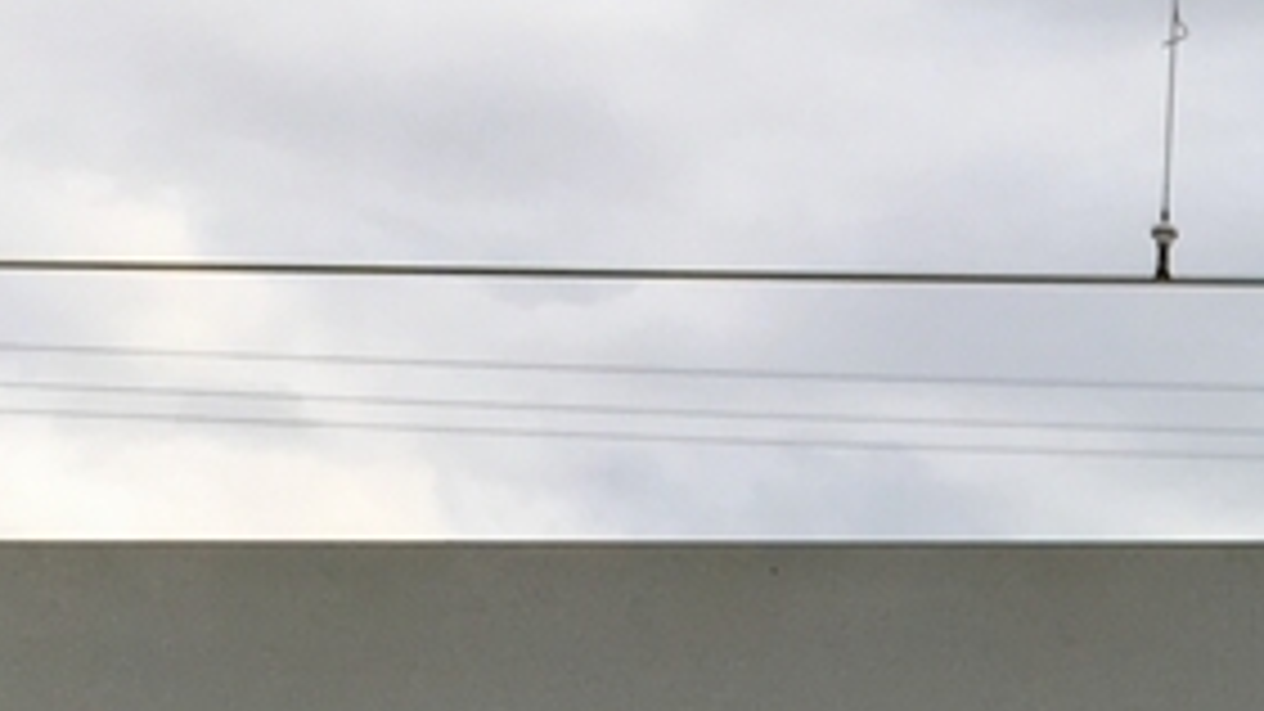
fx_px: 4524
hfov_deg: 14.7
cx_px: 1957
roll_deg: +0.8
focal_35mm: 135
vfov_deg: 8.7
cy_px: 1202
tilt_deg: +8.2
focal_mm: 4.15
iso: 25
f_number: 2.2
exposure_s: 1/574
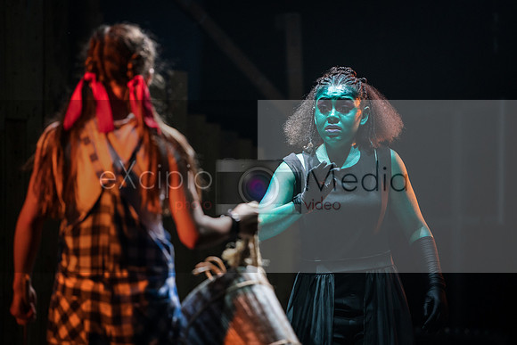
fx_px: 3105
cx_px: 279
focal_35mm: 216
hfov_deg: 9.5
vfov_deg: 6.4
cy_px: 184
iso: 2500
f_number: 2.8
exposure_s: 1/125
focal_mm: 200
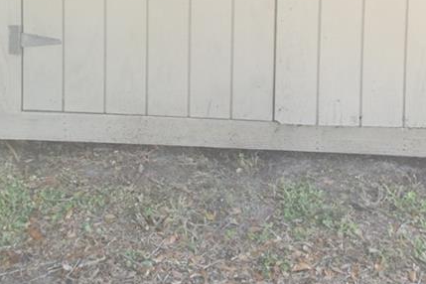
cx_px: 236
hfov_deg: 35.6
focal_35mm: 56
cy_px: -121
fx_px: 663
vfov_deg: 21.1
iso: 400
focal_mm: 10
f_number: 6.3
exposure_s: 1/160
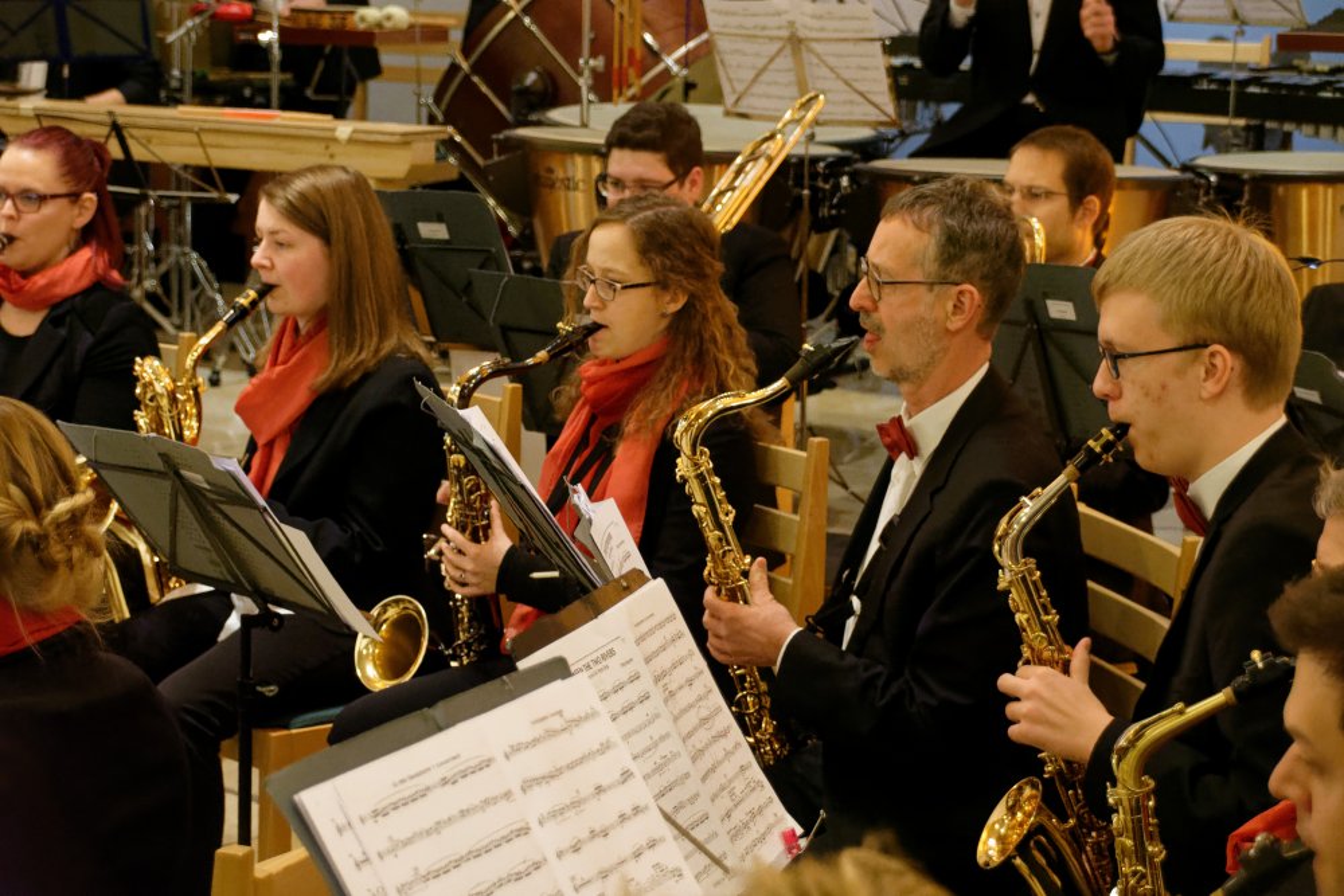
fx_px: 3472
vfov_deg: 14.7
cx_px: 672
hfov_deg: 21.9
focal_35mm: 93
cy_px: 448
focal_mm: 62
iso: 10000
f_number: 4.8
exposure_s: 1/100
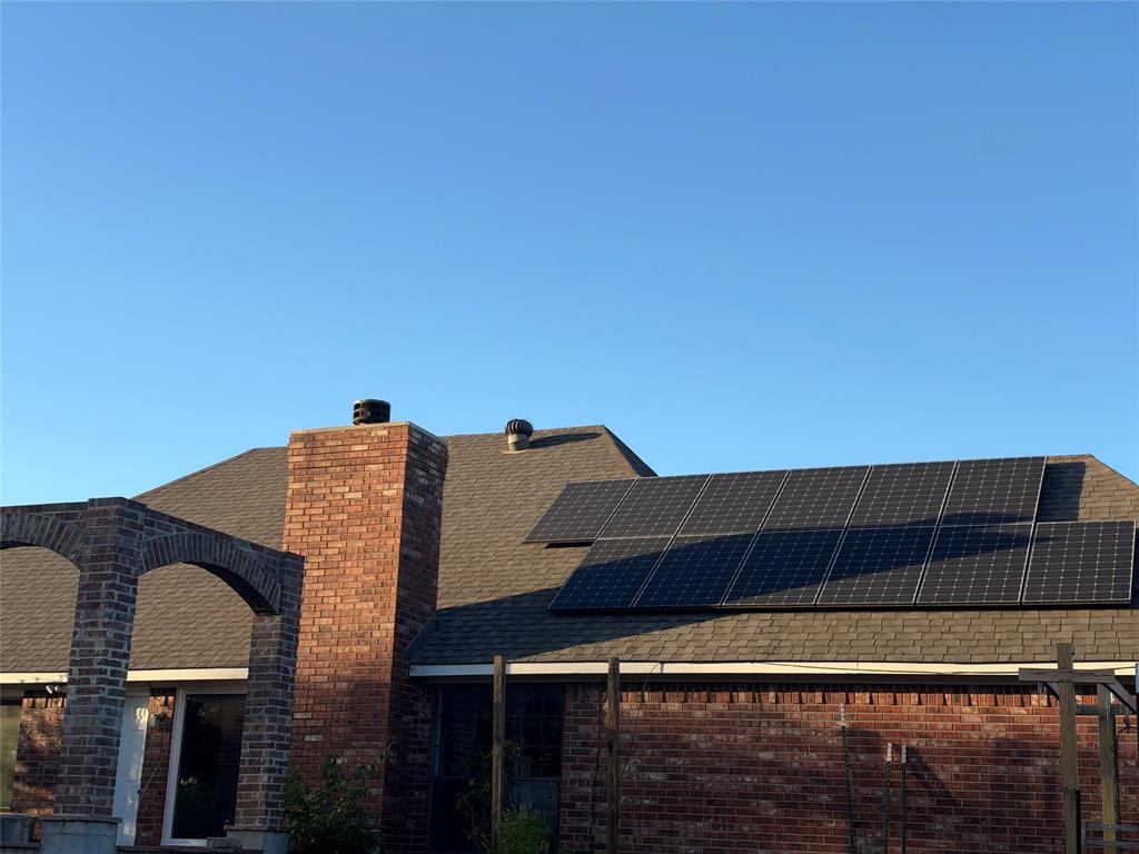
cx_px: 570
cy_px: 427
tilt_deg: +15.2
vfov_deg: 30.3
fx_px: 1579
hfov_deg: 39.7
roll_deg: -2.2
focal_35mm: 48
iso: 64
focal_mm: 6.93
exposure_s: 1/1855
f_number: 1.8
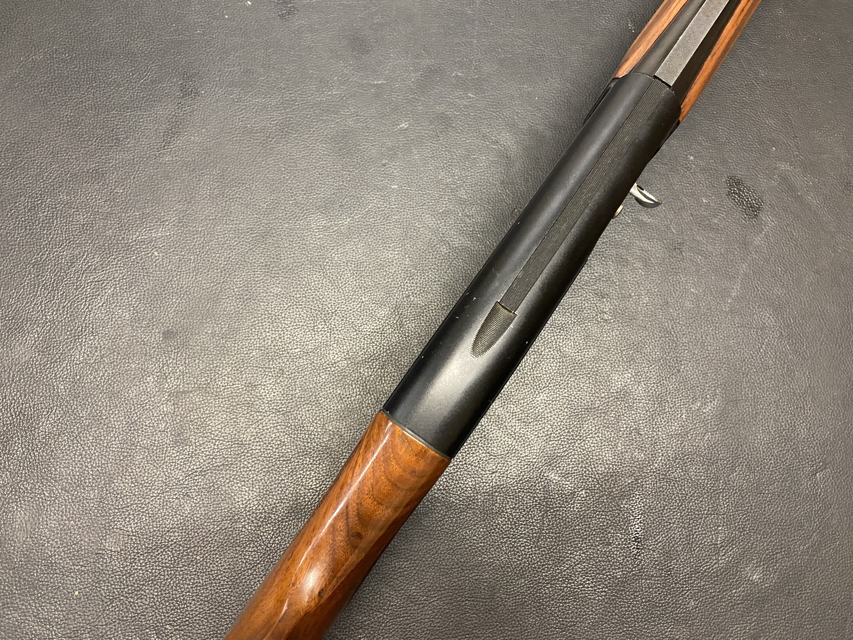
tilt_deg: -79.5
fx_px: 641
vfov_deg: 53.1
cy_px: 320
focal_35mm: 26
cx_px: 426
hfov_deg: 67.3
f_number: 1.8
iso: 400
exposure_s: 1/33
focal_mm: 4.25
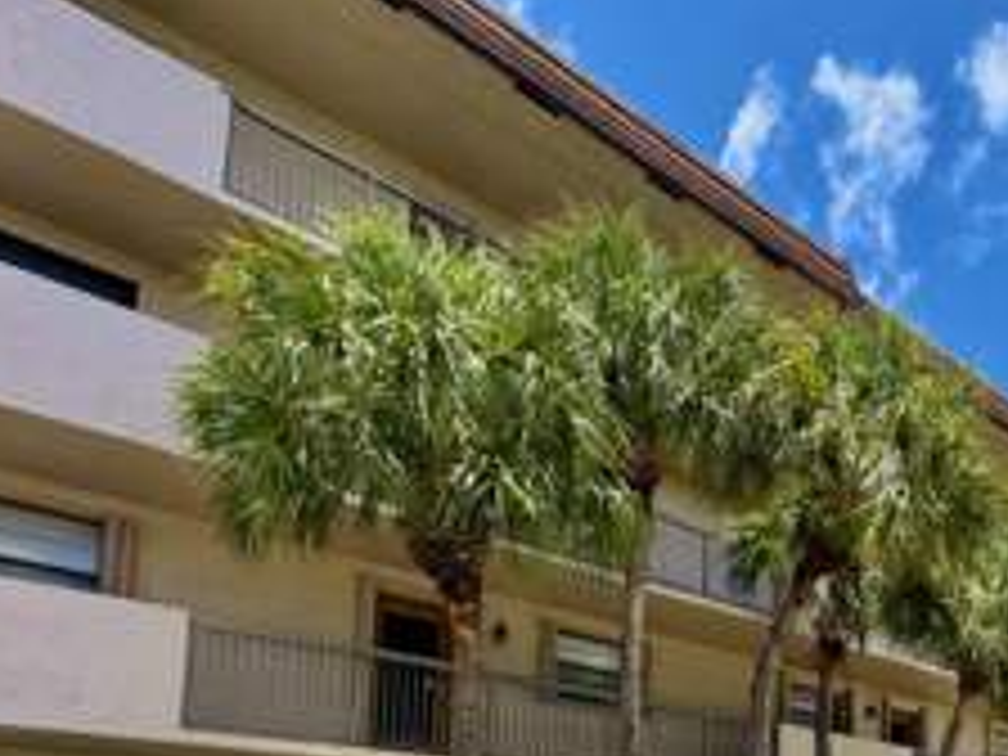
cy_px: 794
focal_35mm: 30
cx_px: 810
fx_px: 874
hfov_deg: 55.6
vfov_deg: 39.8
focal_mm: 2.22
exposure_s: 1/968
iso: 50
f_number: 2.2
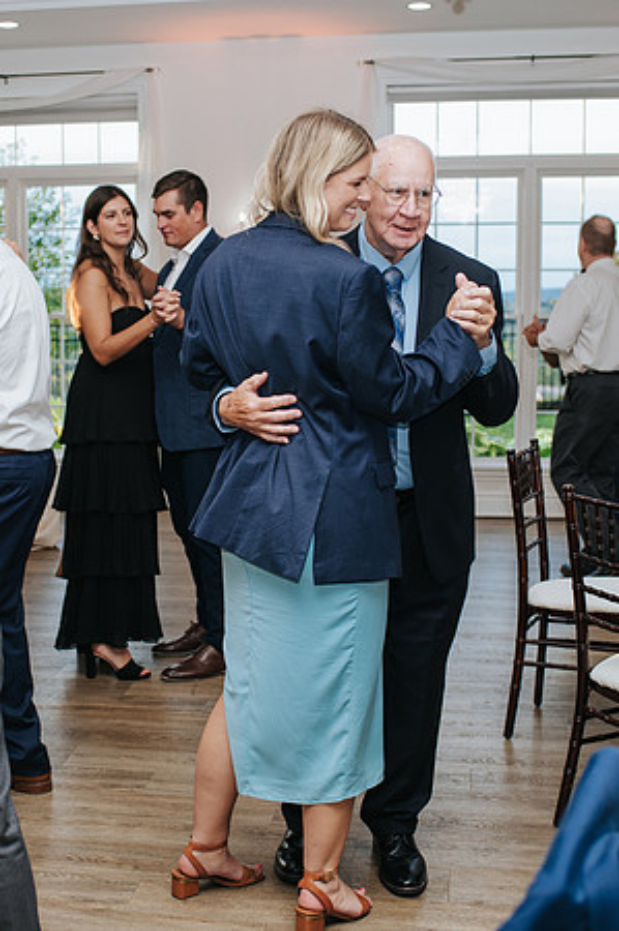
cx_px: 201
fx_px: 1359
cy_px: 466
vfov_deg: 37.8
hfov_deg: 25.5
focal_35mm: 53
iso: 800
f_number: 3.2
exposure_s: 1/200
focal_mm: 35
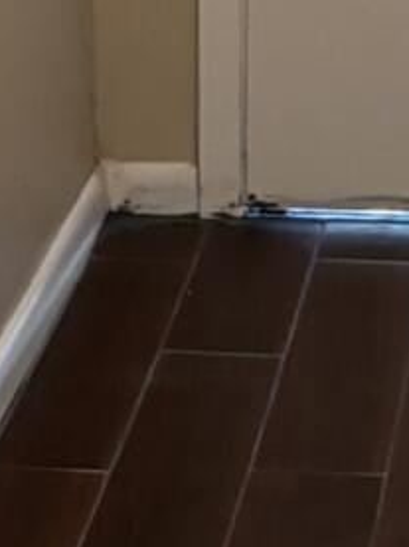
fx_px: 2969
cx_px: 421
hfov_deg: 7.8
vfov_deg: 10.2
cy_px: -271
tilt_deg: -11.5
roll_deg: +0.5
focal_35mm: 188
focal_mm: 5.96
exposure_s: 1/60
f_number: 1.6
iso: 400
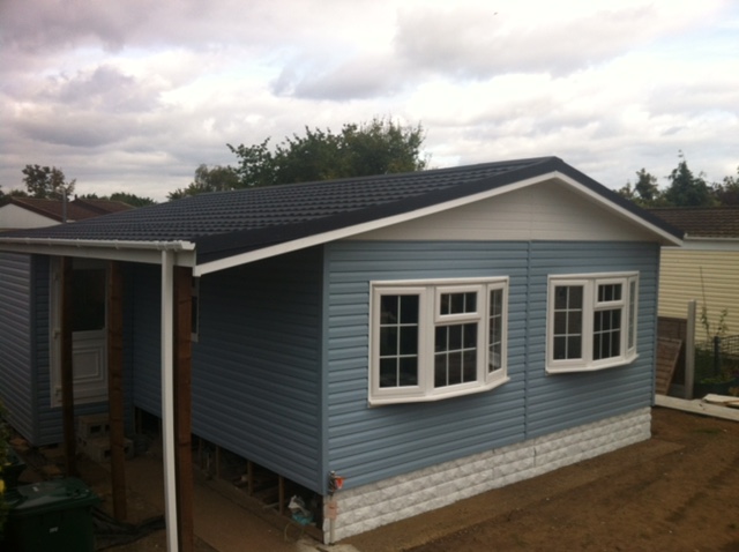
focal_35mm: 35
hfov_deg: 52.7
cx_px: 370
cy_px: 276
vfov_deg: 40.6
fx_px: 746
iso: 80
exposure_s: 1/736
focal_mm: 3.85
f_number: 2.8
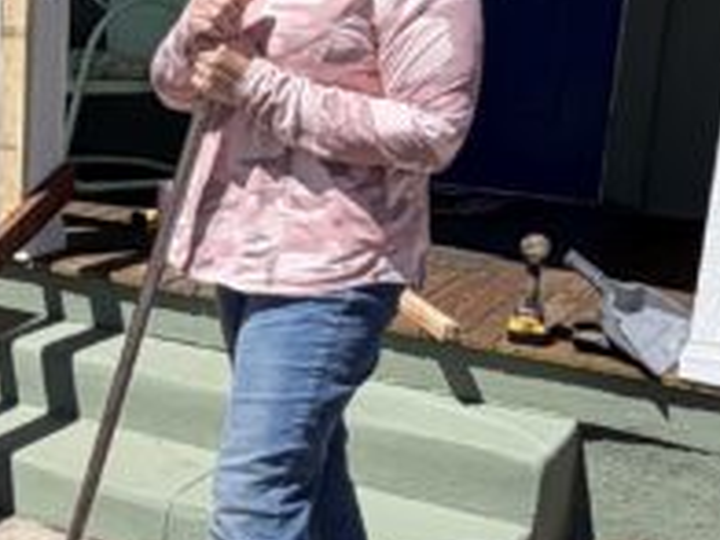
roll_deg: -2.2
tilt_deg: -12.9
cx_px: 15
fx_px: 1518
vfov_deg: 20.2
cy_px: 268
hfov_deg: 25.5
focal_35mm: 73
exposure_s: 1/770
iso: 25
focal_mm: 2.22
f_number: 2.2
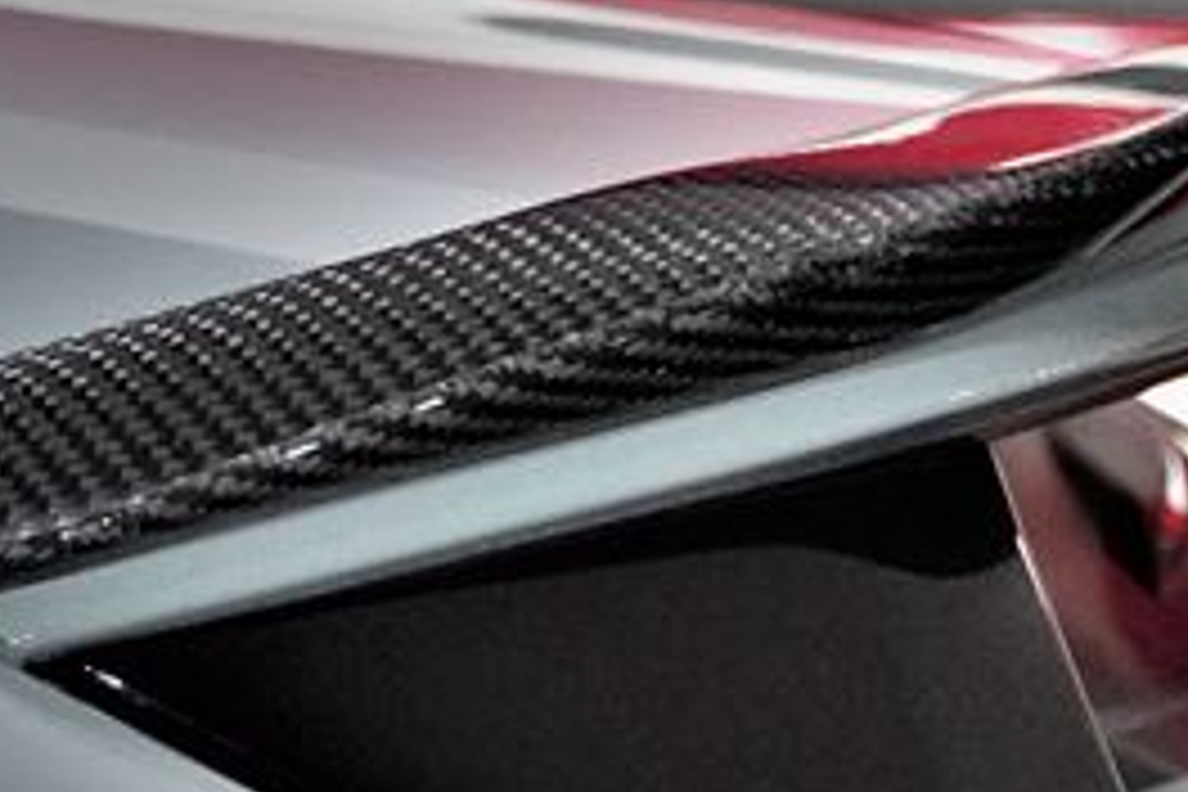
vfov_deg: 5.3
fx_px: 8603
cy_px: 639
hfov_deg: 7.9
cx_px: 886
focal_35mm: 261
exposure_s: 1/80
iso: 4000
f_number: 5
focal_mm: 51
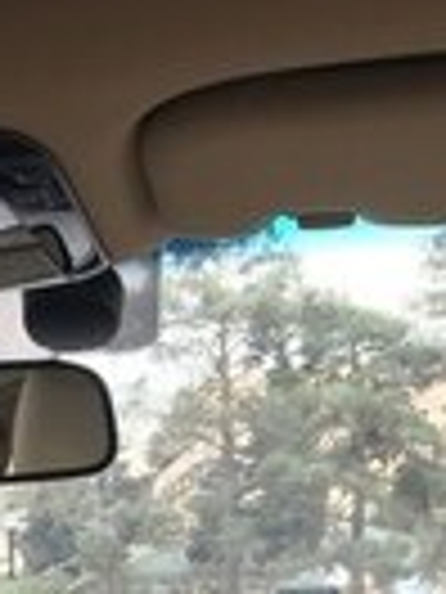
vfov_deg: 16.3
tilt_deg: -8.4
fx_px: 1873
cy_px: 922
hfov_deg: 13.0
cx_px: -194
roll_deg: +1.6
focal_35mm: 109
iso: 25
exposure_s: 1/100
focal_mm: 4.15
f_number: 2.2
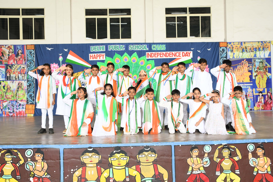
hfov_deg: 53.1
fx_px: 273
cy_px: 91
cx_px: 136
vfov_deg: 36.9
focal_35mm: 36
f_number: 5
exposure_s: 1/160
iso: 500
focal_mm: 24
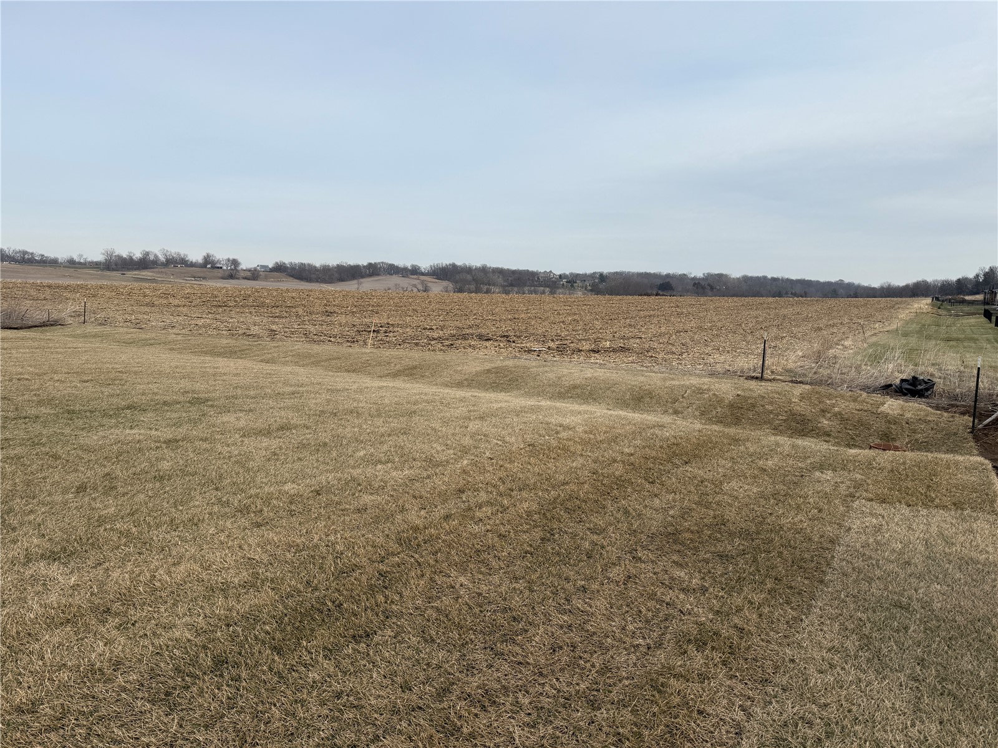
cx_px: 499
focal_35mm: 24
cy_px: 374
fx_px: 692
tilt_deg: -7.9
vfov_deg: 56.8
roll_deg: -1.5
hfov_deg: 71.6
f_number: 1.78
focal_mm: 6.76
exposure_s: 1/4405
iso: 80
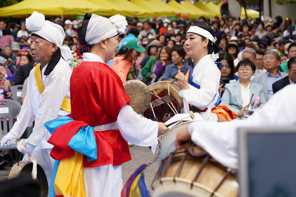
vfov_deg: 13.0
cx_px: 148
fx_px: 863
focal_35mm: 105
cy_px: 98
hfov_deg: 19.5
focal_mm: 105
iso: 100
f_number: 5.6
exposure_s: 1/200
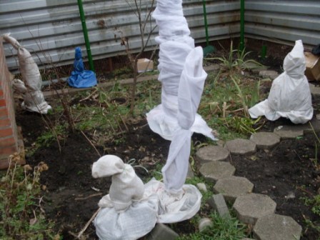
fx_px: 351
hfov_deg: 49.0
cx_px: 160
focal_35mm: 38
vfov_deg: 37.7
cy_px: 120
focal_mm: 6.3
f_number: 2.8
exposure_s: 1/90
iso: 100
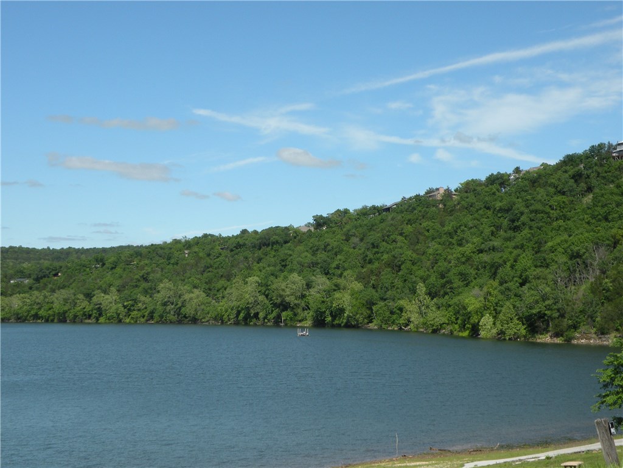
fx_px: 1206
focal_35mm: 67
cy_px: 234
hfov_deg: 29.0
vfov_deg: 21.9
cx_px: 312
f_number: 3.5
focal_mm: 11.9
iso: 64
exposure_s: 1/931
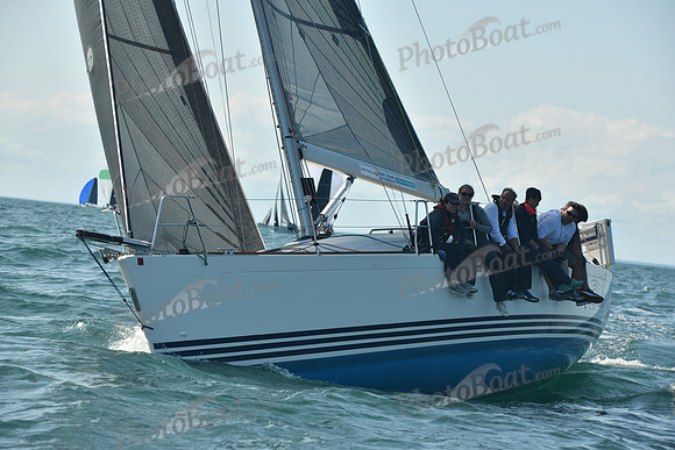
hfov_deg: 15.2
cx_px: 338
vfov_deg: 10.2
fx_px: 2532
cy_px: 225
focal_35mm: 135
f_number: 7.1
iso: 320
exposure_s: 1/640
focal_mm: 135
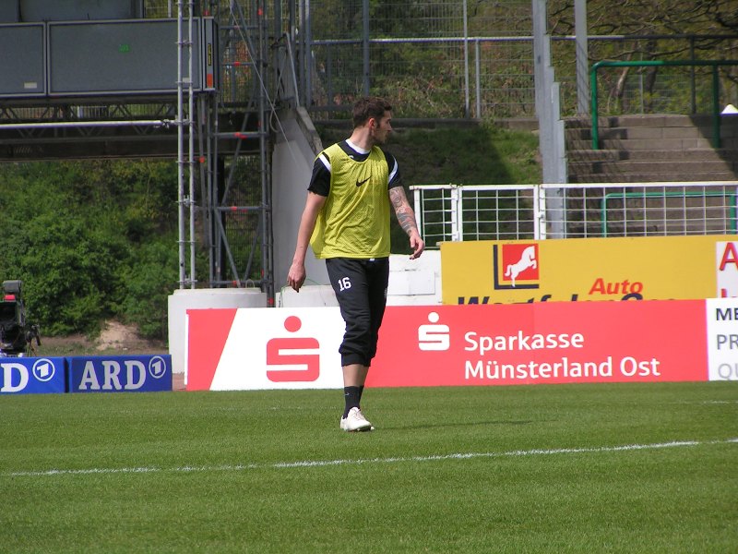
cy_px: 277
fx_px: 6332
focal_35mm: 297
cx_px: 369
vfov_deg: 5.0
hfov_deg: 6.7
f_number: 4
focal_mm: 45.4
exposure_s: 1/1000
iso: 50
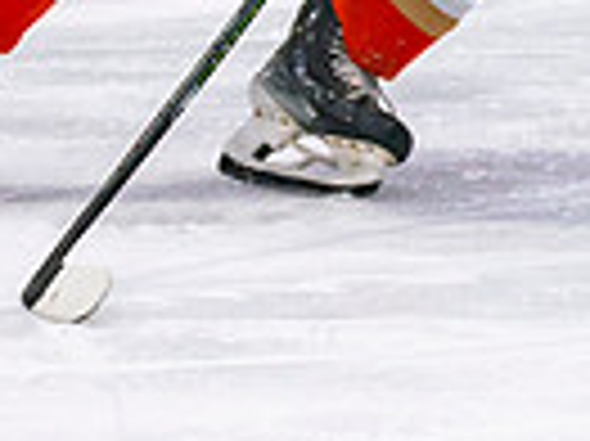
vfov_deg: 2.1
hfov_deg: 2.8
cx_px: 332
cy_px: -376
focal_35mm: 715
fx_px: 12175
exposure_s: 1/640
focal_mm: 100
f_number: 2.8
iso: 640
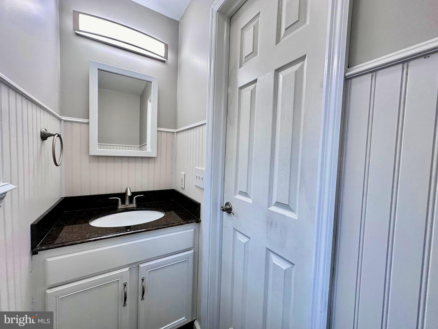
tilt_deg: -2.8
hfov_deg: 102.1
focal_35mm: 14
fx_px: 177
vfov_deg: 85.7
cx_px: 219
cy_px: 164
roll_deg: -1.6
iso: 200
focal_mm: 2.22
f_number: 2.2
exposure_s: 1/120
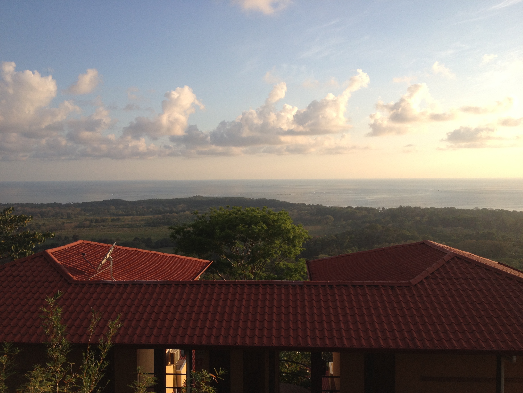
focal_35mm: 35
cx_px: 262
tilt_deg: -5.5
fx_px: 529
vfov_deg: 40.7
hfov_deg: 52.6
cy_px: 196
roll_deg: +0.9
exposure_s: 1/1004
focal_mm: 4.28
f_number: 2.4
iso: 50
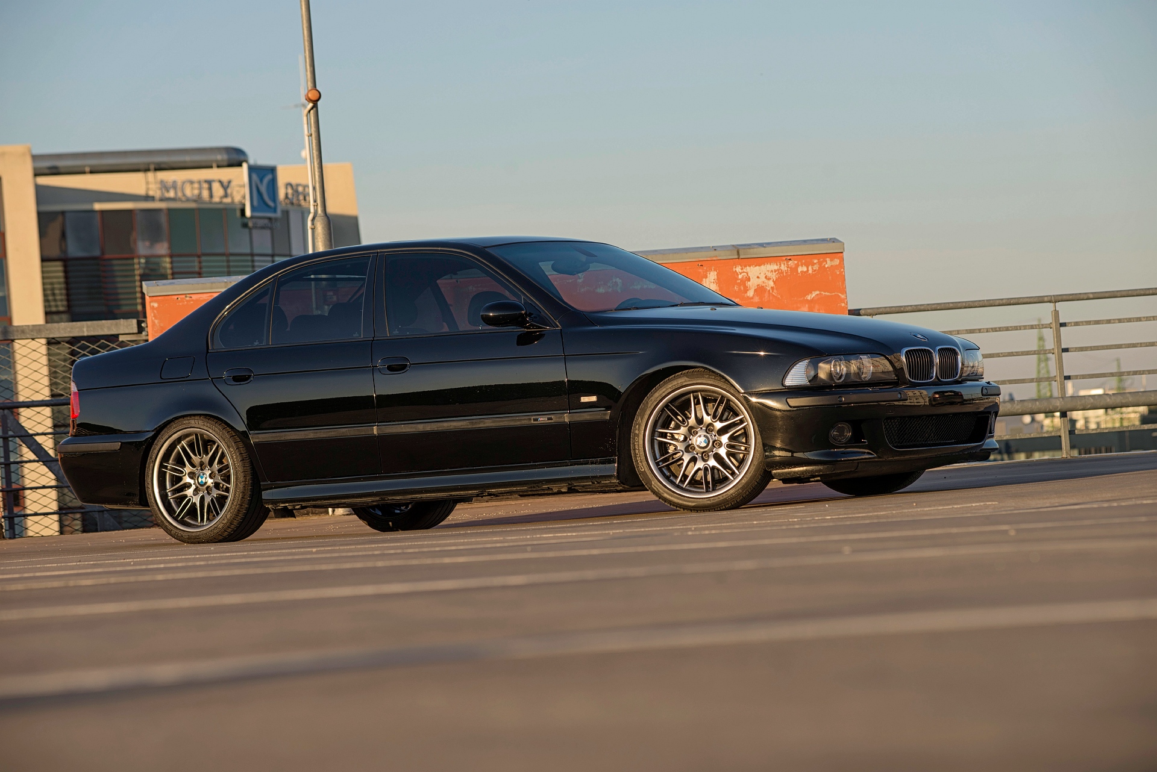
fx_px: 3858
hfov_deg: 17.1
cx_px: 578
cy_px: 386
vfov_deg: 11.4
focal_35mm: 120
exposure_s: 1/250
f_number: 7.1
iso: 200
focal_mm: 120
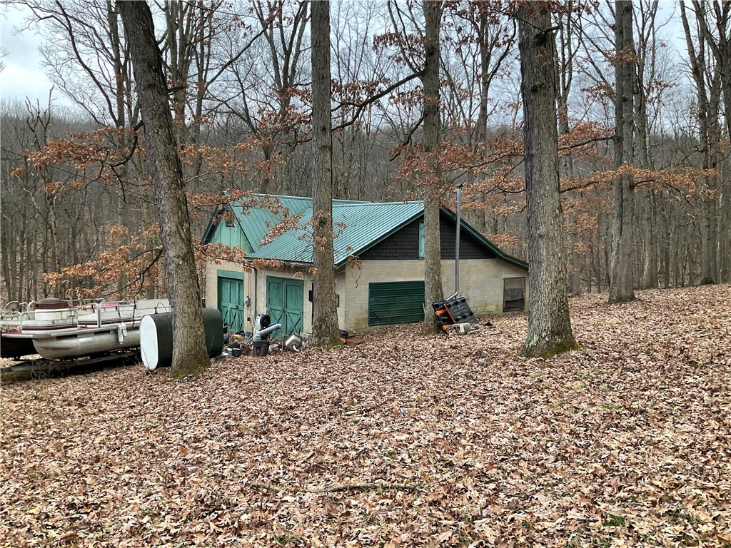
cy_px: 274
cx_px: 366
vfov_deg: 48.2
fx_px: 612
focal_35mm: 29
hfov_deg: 61.7
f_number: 1.8
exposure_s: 1/120
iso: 20
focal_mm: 3
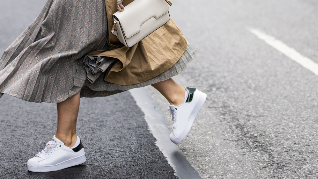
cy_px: -38
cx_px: 132
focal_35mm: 122
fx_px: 1029
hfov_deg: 17.6
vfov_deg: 9.8
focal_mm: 50
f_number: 1.4
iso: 200
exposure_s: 1/1600
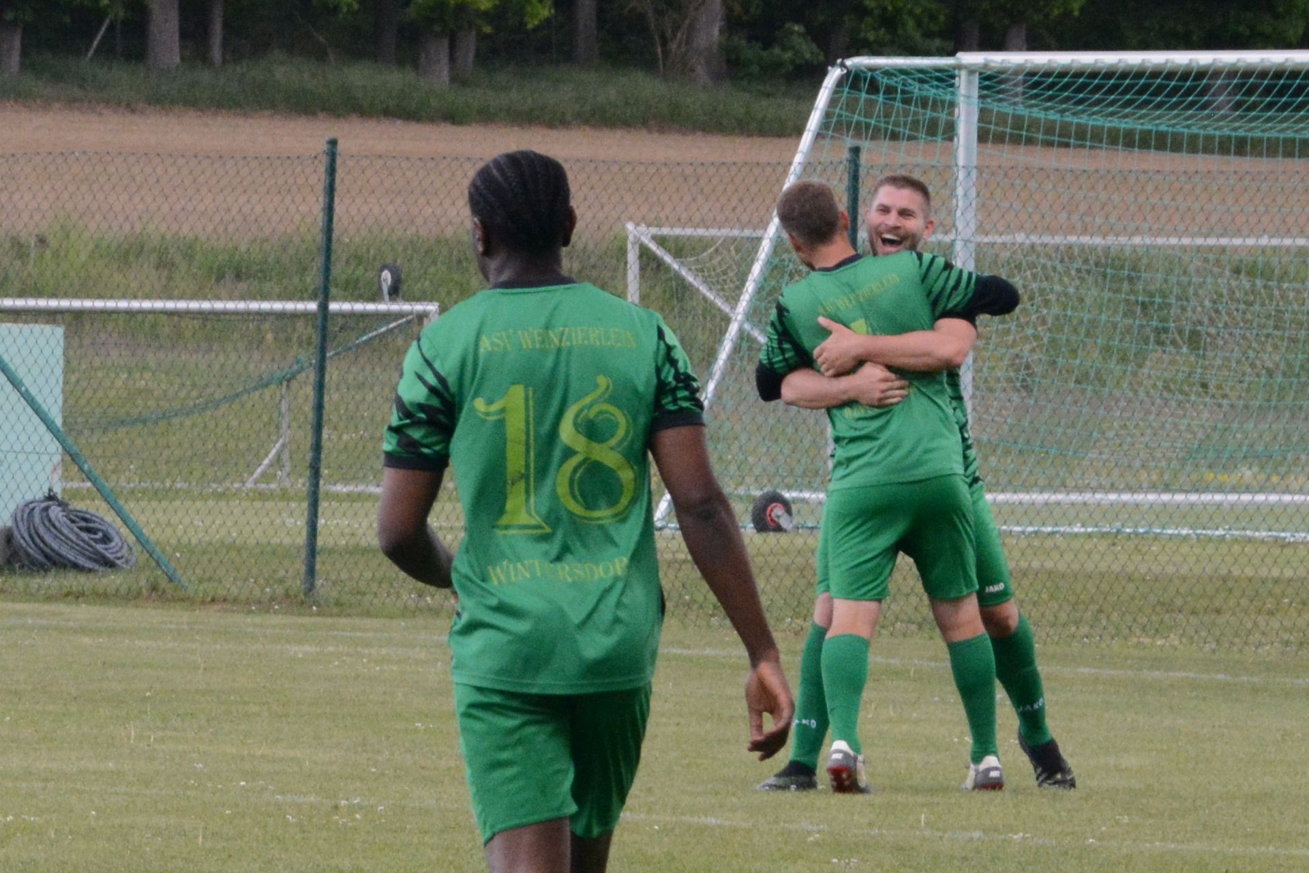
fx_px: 5726
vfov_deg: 8.7
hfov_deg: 13.0
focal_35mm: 158
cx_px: 654
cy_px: 436
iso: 1600
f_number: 10
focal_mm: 105
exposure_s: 1/250
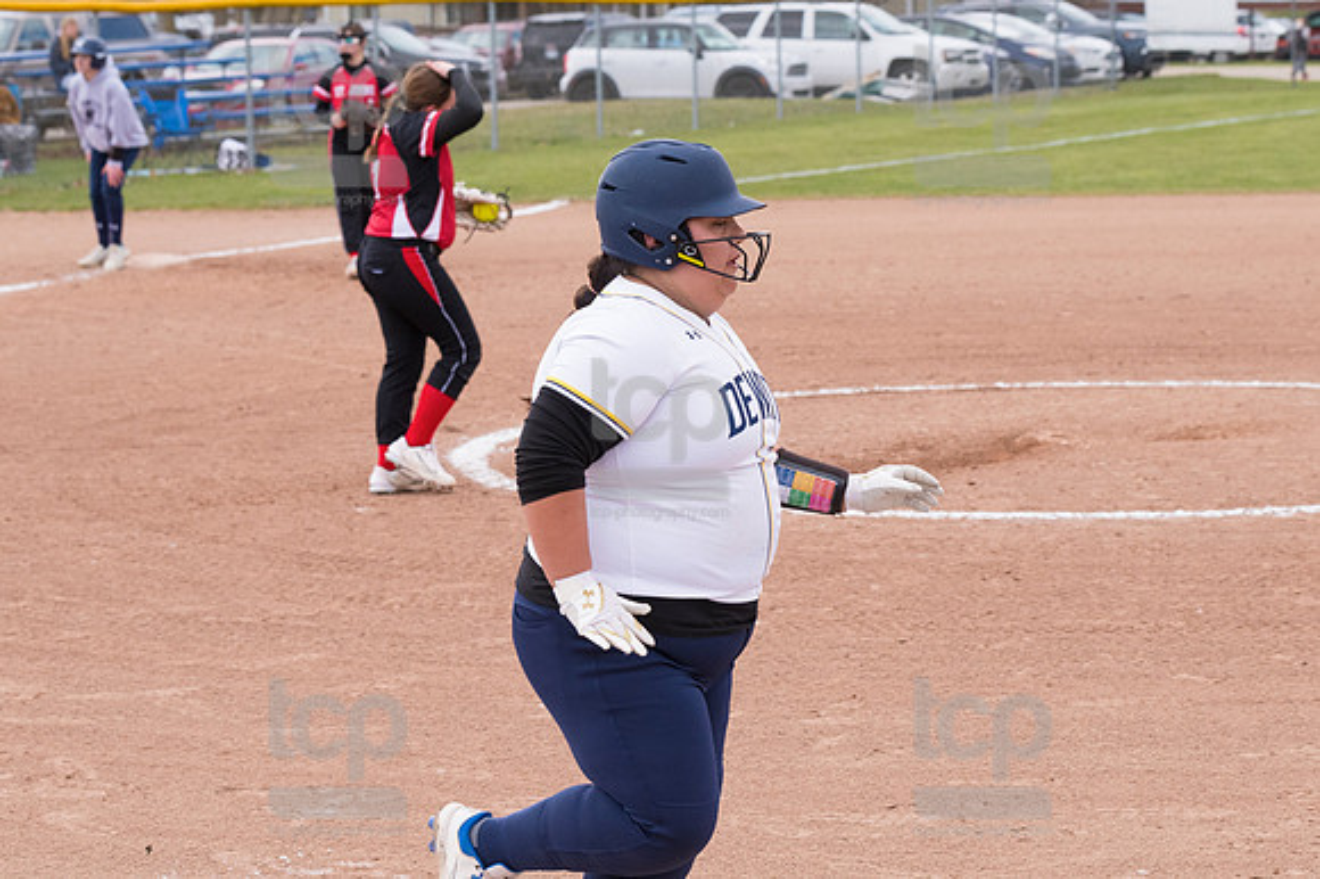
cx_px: 660
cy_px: 440
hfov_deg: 17.1
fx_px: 4397
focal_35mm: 120
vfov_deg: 11.4
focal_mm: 80
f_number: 5.6
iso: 640
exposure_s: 1/1600
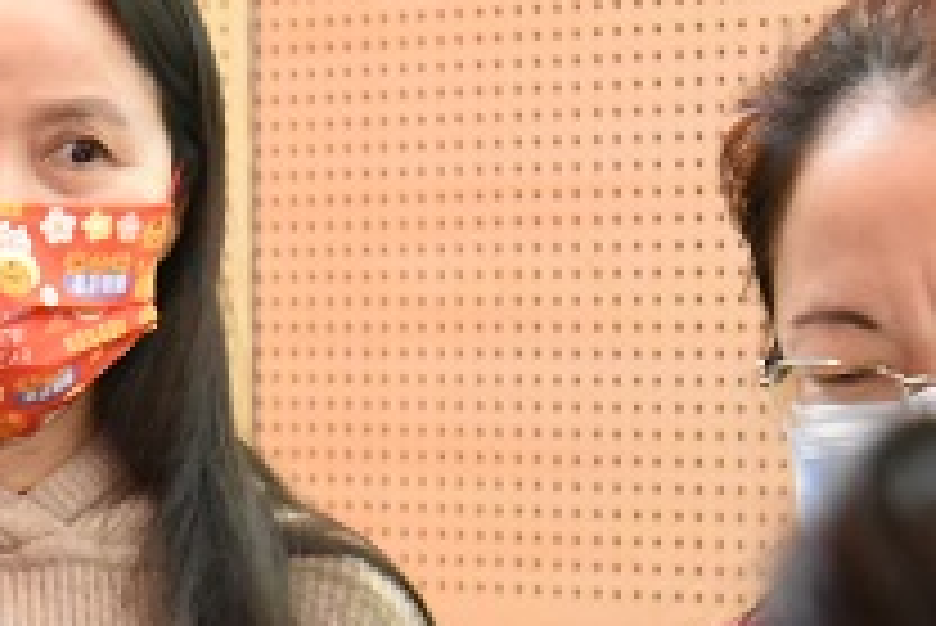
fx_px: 5516
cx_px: -504
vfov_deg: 6.5
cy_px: 694
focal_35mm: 212
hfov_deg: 9.4
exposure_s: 1/200
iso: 12800
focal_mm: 55
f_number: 4.5
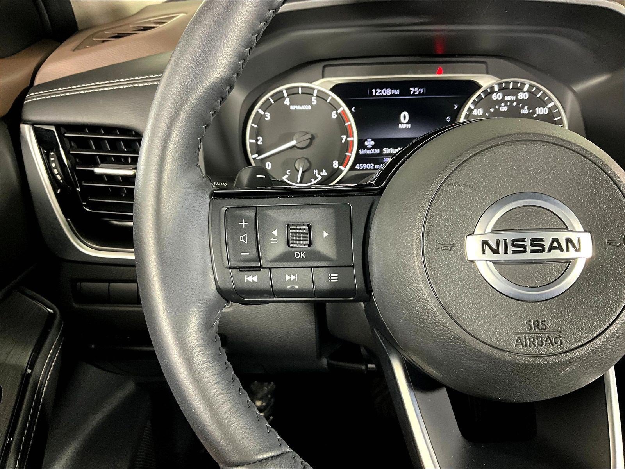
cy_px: 234
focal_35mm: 29
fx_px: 524
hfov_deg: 61.7
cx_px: 312
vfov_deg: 48.2
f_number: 1.8
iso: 200
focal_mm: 3
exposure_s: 1/60
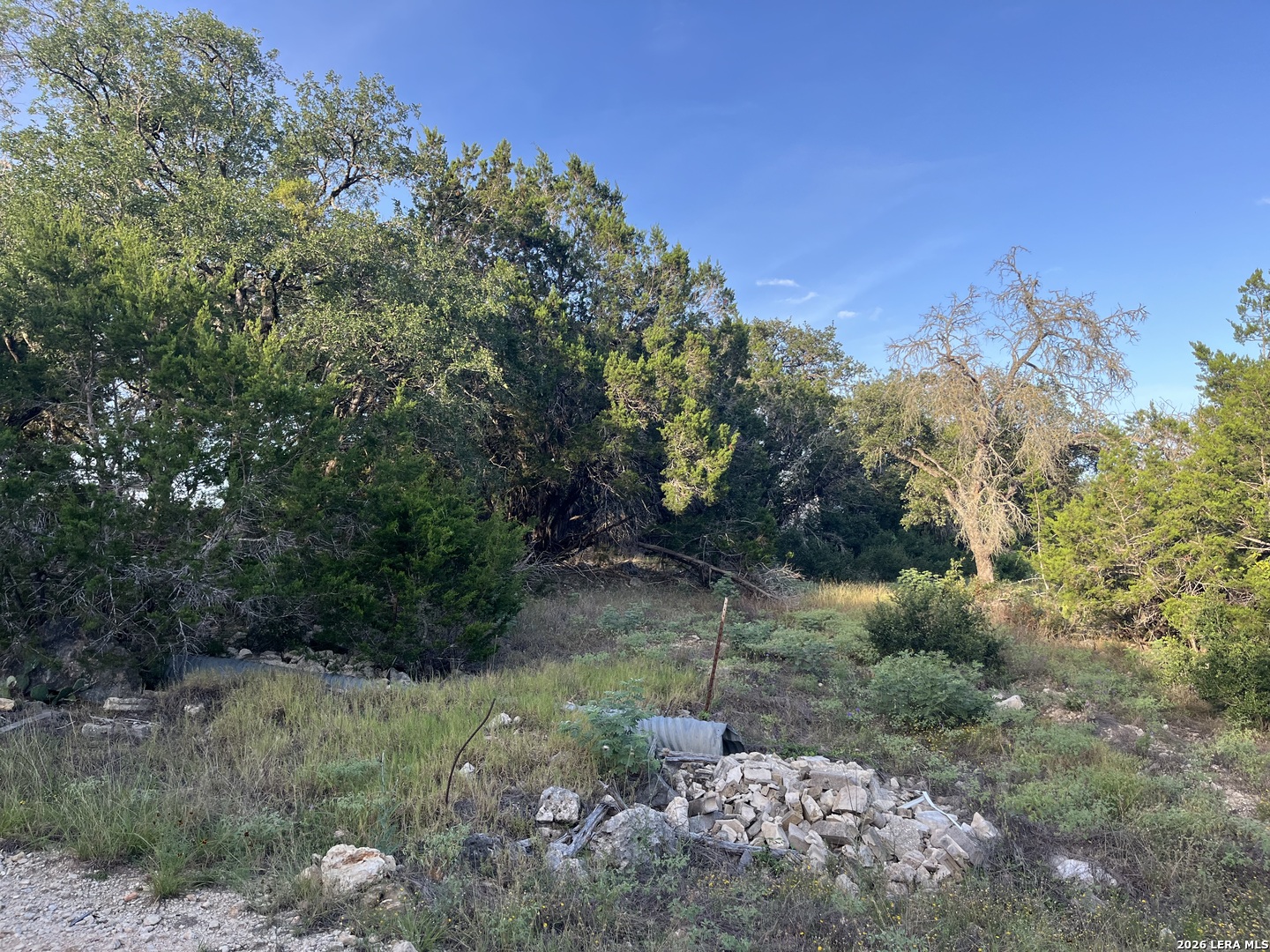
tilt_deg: +6.0
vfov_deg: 53.1
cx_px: 635
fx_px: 954
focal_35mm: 26
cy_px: 476
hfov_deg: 67.3
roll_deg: +3.2
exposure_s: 1/639
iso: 50
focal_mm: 5.1
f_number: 1.6
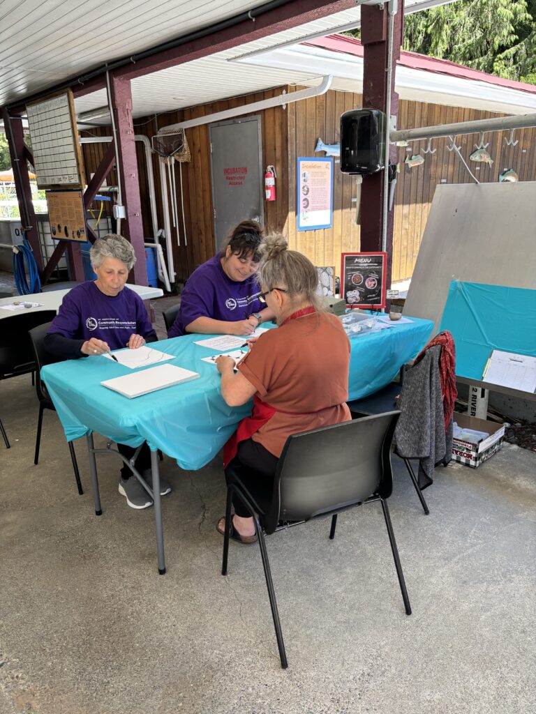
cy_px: 357
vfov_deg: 67.3
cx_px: 268
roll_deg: +1.6
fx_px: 537
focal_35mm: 26
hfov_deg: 53.1
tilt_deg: -19.2
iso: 50
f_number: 1.6
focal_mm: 5.96
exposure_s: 1/160
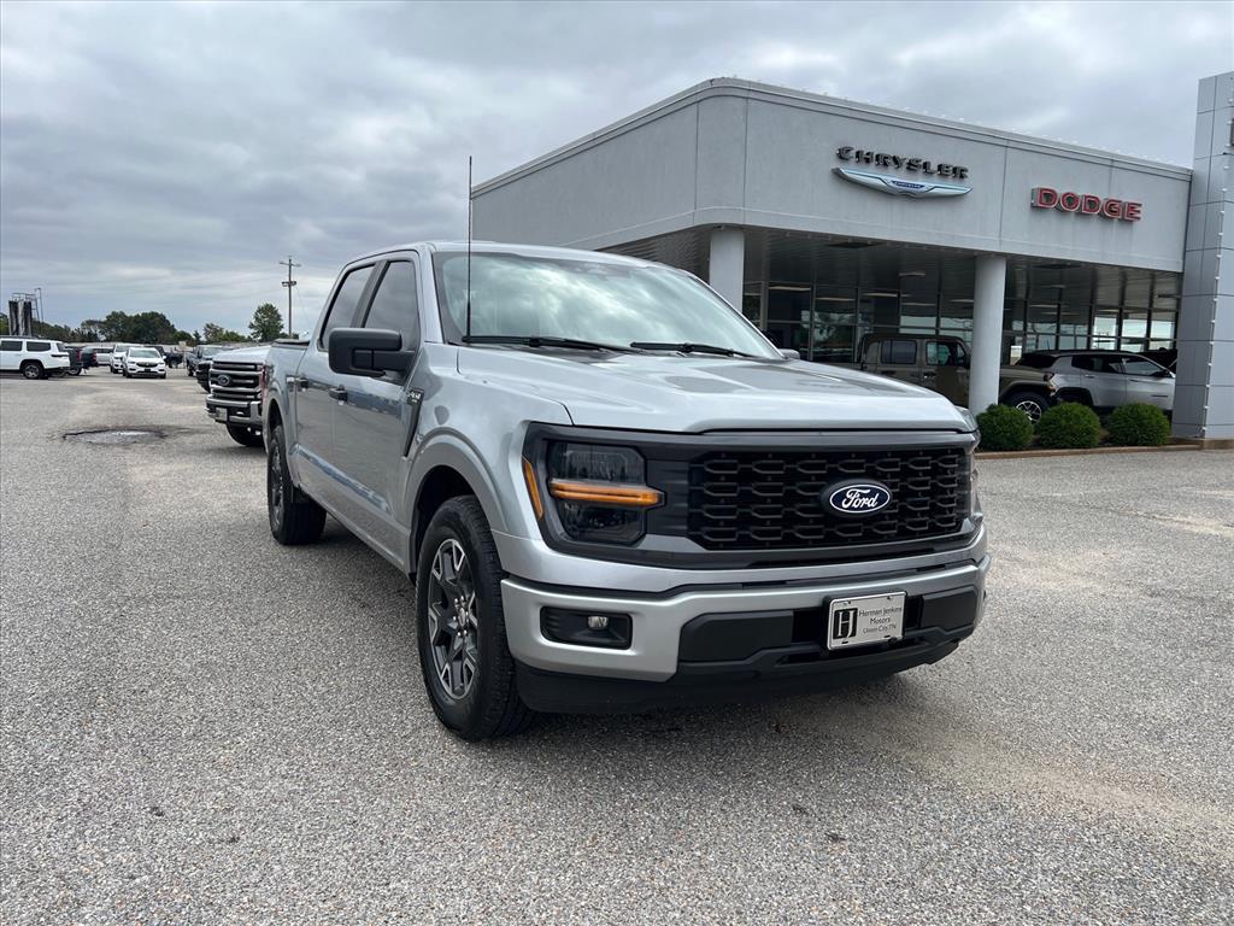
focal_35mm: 26
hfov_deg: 67.3
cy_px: 463
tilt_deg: -7.4
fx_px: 927
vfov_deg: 53.1
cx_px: 617
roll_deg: -1.4
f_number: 1.5
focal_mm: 5.7
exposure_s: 1/2083
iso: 50
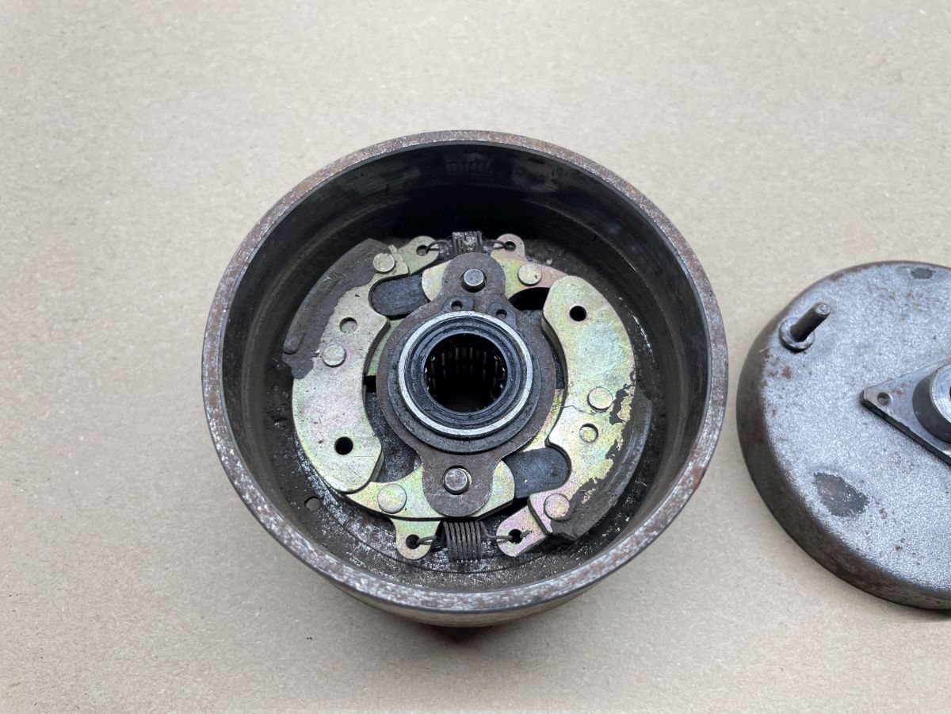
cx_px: 476
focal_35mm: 26
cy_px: 357
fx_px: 714
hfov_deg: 67.3
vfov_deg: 53.1
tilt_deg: -67.2
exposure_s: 1/100
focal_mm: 4.2
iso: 125
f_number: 1.6
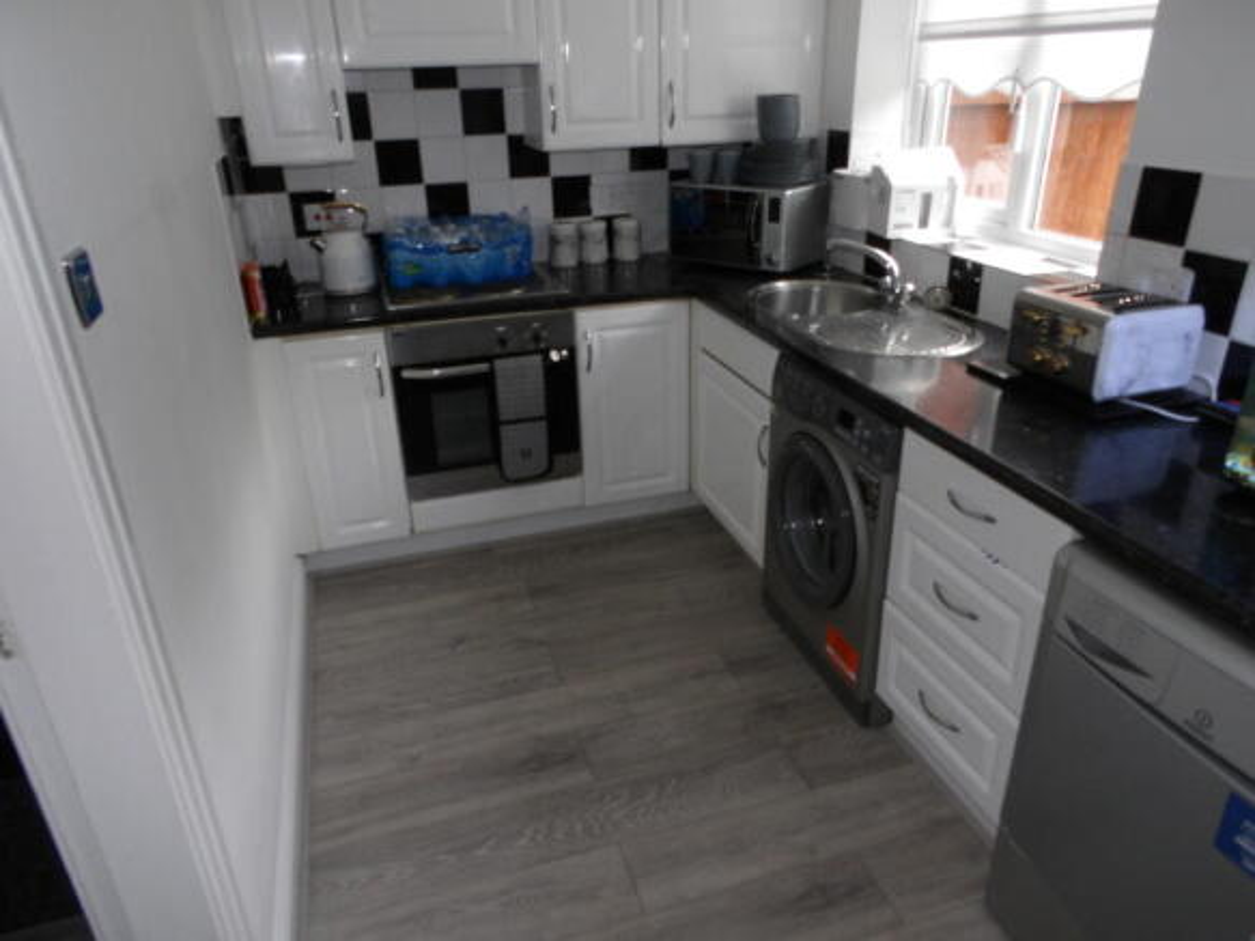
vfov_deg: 56.8
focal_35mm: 24
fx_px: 870
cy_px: 470
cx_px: 628
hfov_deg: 71.6
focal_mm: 4.3
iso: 200
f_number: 4.1
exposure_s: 1/15
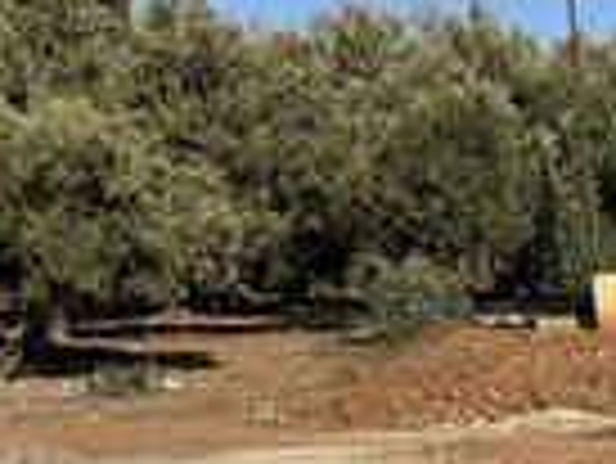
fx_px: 2030
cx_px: 1457
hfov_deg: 13.2
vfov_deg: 12.6
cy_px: 592
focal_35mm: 114
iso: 80
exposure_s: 1/5348
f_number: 1.78
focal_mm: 6.76
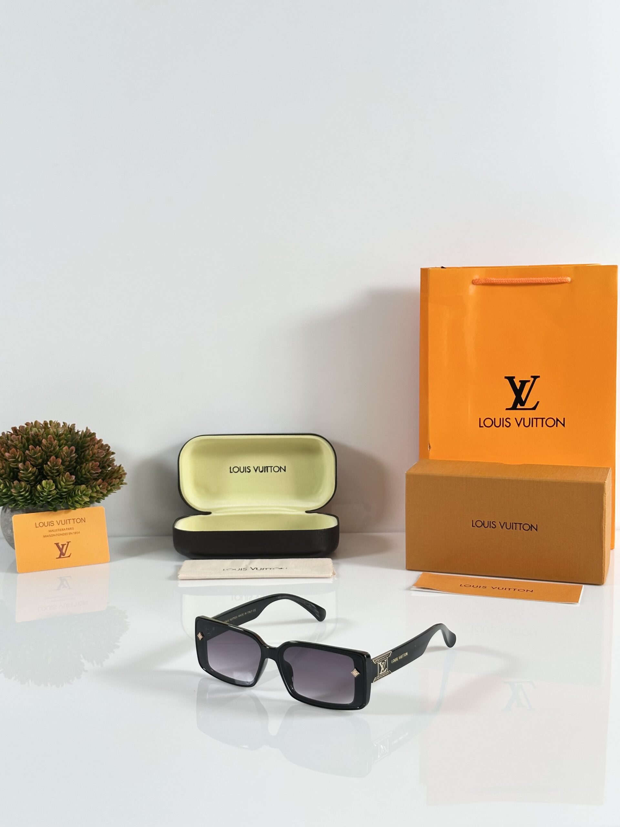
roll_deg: +0.4
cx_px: 310
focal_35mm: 48
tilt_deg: -8.2
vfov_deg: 39.7
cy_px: 414
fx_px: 1146
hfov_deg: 30.3
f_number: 1.78
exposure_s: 1/100
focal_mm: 6.86
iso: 64
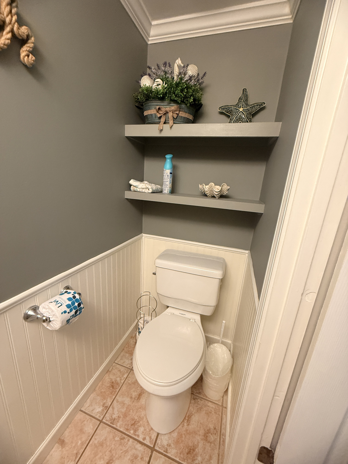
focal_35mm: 14
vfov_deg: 102.1
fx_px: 188
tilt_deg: -15.0
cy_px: 232
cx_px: 174
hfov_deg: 85.7
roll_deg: -4.3
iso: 400
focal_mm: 2.22
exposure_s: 1/60
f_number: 2.2
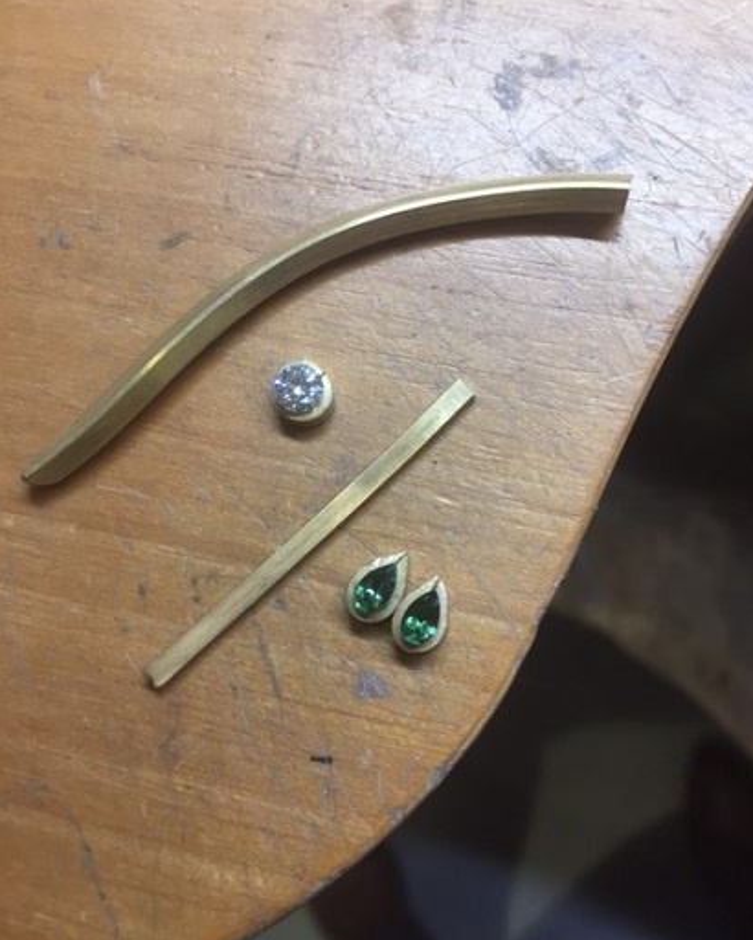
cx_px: 383
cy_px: 442
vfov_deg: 57.1
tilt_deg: -75.8
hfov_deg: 47.1
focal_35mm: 31
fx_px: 863
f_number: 2.2
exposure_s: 1/33
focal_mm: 4.15
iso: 40
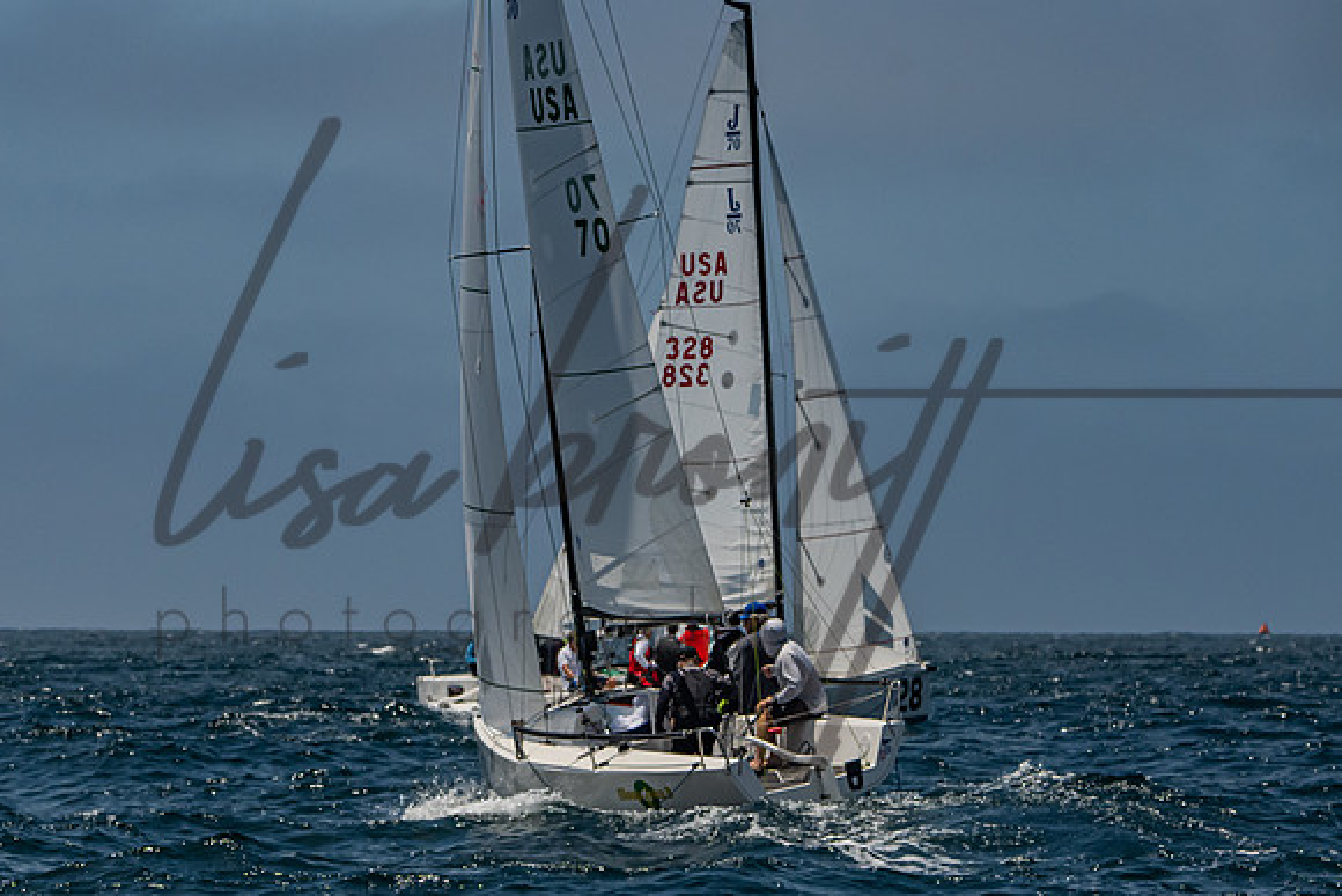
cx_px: 168
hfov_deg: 6.7
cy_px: 613
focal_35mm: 308
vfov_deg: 4.5
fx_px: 11492
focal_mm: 165
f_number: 6.3
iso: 400
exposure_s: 1/4000
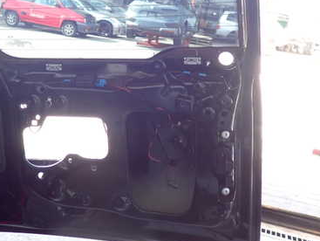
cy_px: 87
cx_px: 115
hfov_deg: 38.6
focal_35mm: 49
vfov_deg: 29.6
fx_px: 453
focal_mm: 5.4
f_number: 2.3
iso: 200
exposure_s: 1/60
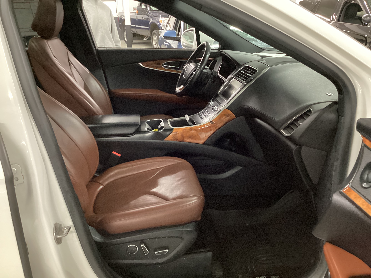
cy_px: 139
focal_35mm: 31
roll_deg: +0.2
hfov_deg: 58.4
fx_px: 332
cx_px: 186
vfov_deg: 45.4
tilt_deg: -23.4
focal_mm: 3.3
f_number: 2.4
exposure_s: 1/24
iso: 800
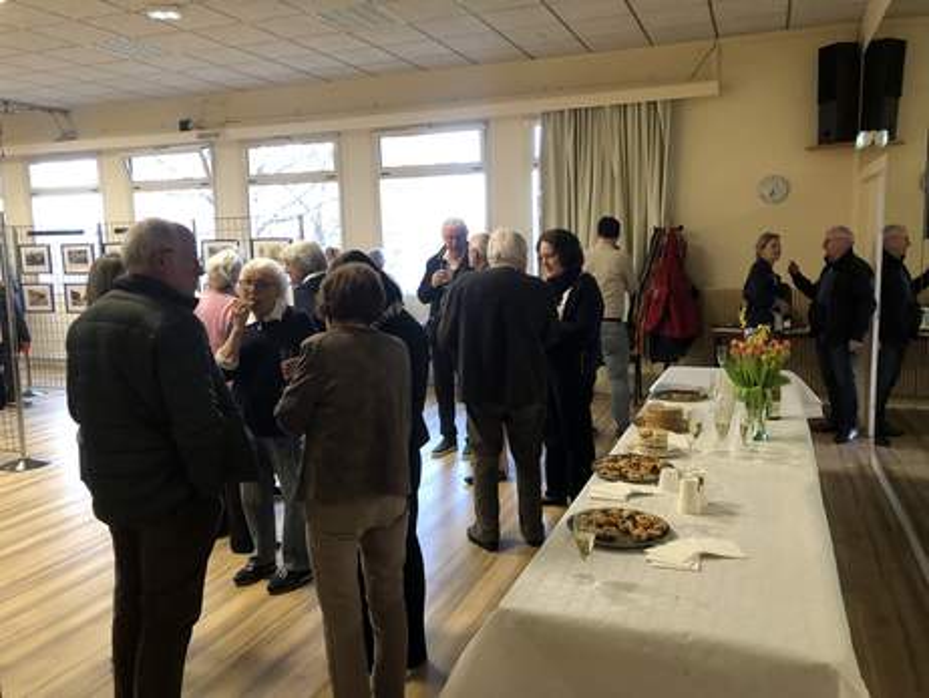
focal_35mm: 28
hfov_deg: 63.4
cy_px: 349
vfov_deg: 49.8
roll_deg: -0.3
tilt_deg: -7.6
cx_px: 464
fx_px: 752
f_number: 1.8
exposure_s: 1/17
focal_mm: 3.99
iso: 80
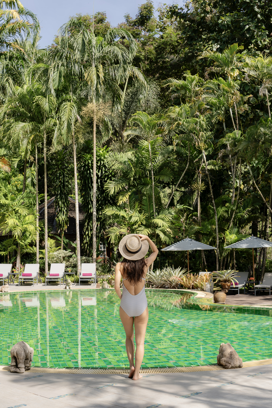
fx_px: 567
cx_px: 136
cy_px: 204
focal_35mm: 50
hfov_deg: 27.0
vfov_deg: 39.6
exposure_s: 1/250
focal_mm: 50
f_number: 8
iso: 160
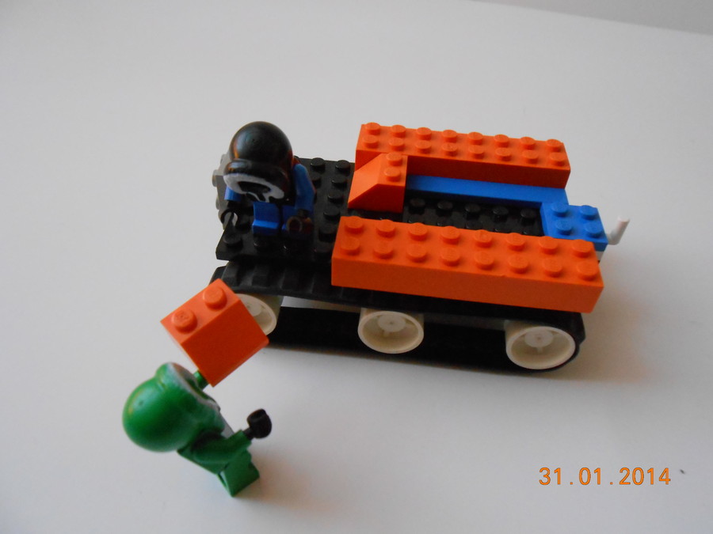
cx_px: 356
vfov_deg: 53.1
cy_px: 267
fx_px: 536
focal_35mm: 26
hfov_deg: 67.3
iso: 800
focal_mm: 4.6
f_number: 3.5
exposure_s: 1/125
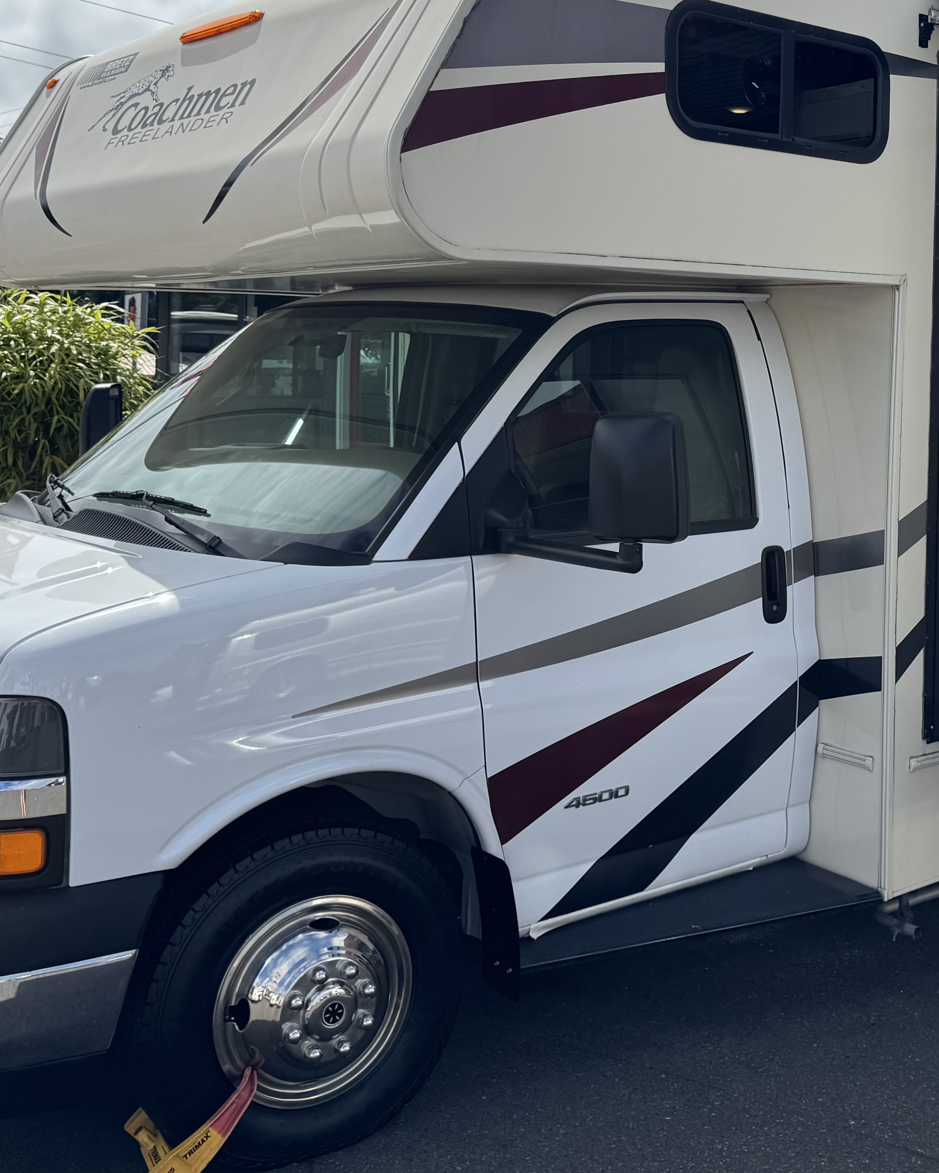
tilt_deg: +1.3
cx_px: 775
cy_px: 372
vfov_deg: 41.4
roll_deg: -1.1
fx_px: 1528
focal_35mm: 44
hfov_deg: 33.0
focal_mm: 6.76
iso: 80
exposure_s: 1/5348
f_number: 1.78
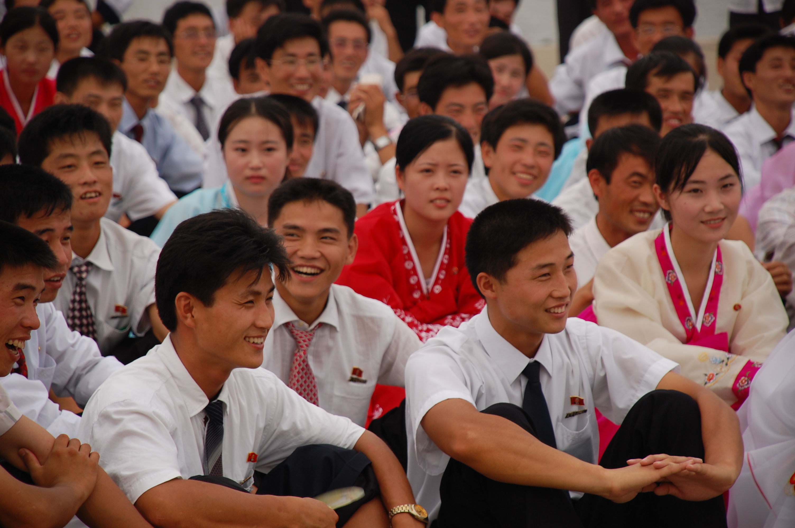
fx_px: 4468
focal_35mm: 202
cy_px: 264
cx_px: 398
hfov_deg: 10.2
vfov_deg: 6.8
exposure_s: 1/250
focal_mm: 135
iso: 200
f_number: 5.6
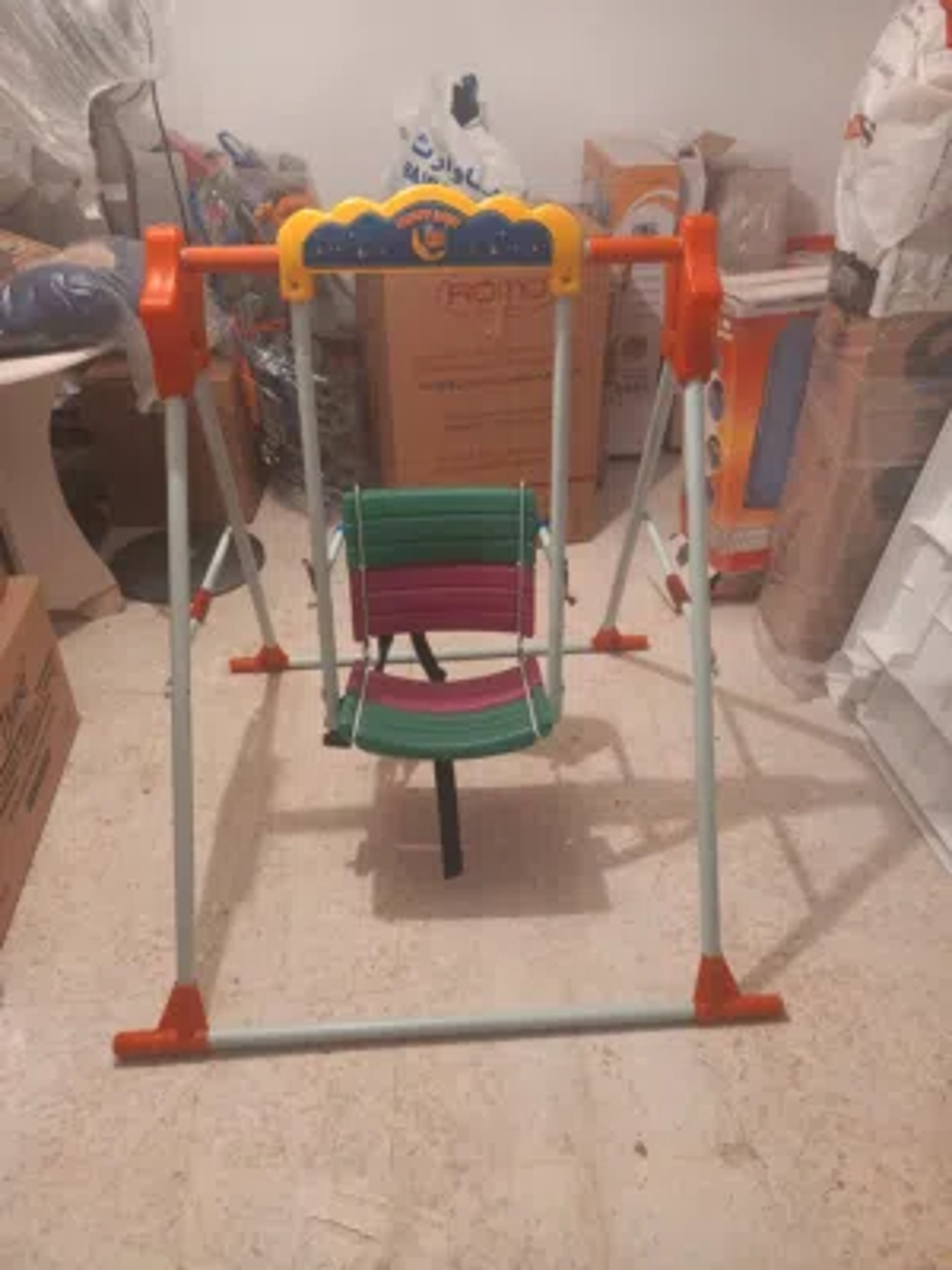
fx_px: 917
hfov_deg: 54.9
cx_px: 476
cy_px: 635
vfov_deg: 69.4
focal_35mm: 25
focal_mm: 4.6
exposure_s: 1/20
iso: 500
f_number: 2
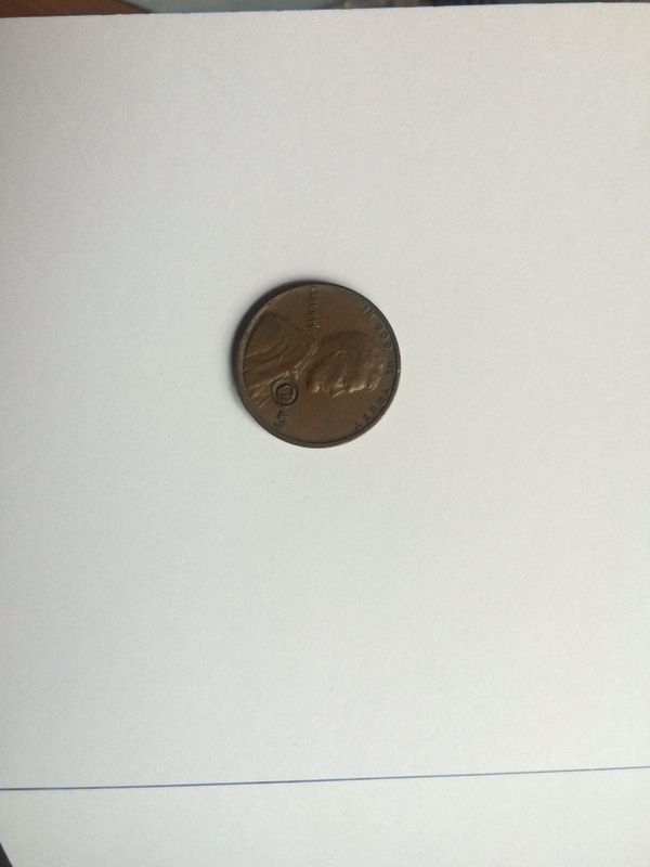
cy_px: 434
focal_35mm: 29
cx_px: 325
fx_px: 726
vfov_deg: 61.7
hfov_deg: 48.2
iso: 64
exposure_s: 1/120
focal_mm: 4.15
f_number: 2.2
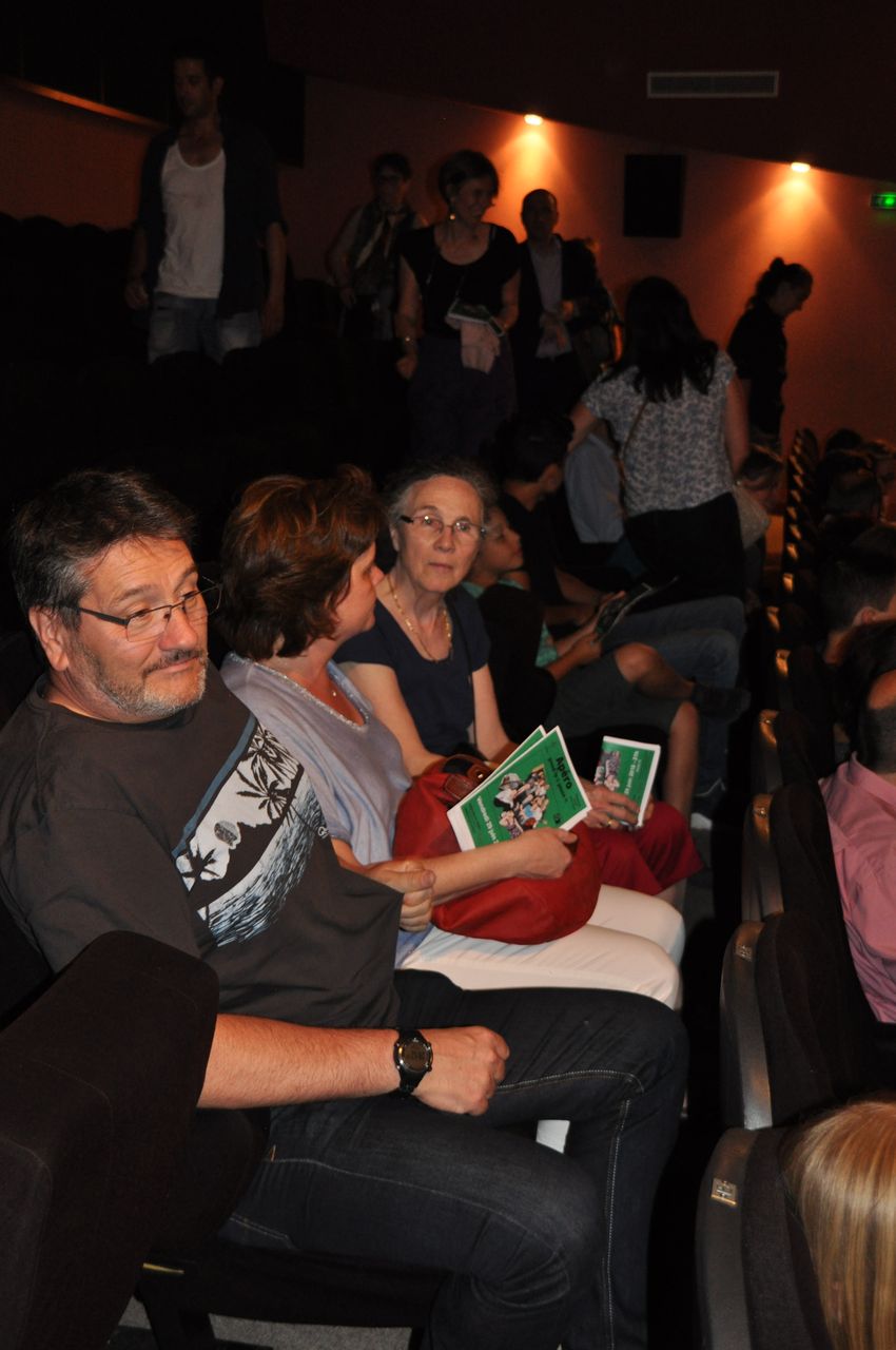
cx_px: 448
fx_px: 1684
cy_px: 675
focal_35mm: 45
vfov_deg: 43.7
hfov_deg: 29.8
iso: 800
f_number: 4.2
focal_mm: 30
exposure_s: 1/60
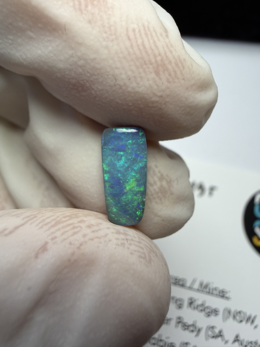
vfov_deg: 67.3
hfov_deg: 53.1
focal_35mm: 26
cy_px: 174
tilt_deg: -65.3
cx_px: 130
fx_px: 260
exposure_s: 1/100
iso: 32
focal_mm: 2.22
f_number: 2.2
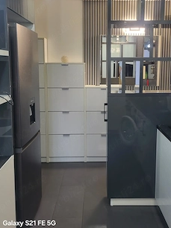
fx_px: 224
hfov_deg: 41.6
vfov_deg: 53.6
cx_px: 101
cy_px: 91
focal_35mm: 34
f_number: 1.8
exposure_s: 1/50
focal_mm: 5.4
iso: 160
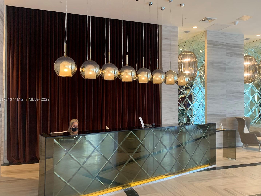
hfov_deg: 61.6
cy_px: 100
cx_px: 137
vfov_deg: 48.2
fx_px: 219
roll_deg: -2.5
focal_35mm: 29
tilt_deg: +1.1
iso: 160
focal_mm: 4.25
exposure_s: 1/60
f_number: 1.8
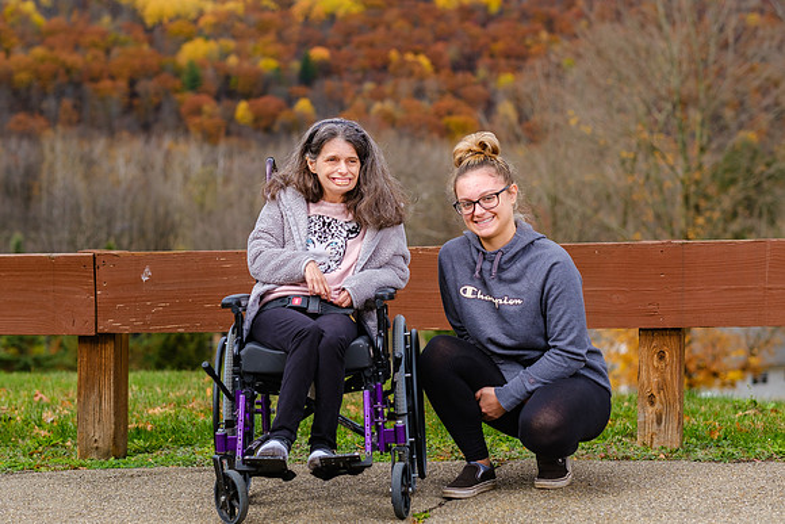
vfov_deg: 15.1
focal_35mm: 90
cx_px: 377
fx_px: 1971
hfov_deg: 22.5
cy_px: 247
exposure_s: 1/1000
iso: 160
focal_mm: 56
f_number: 2.8
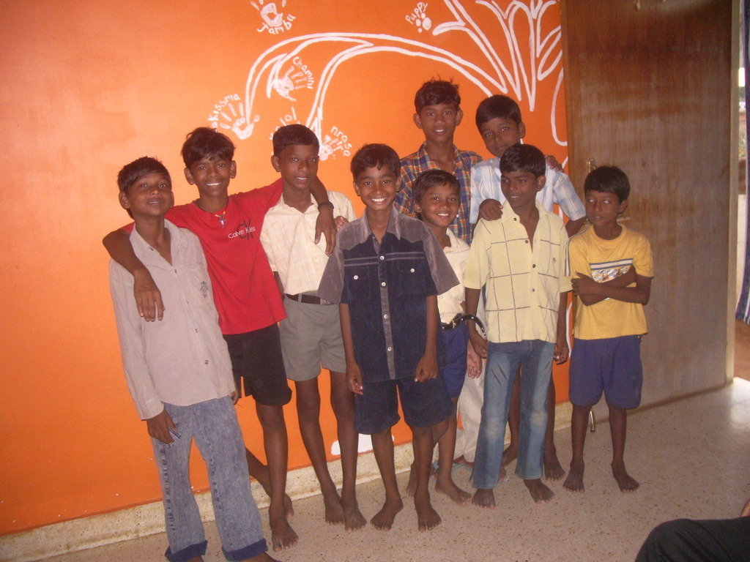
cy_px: 281
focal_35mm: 35
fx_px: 758
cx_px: 375
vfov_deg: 40.7
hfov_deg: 52.6
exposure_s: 1/40
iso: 160
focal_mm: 5.8
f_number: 2.6
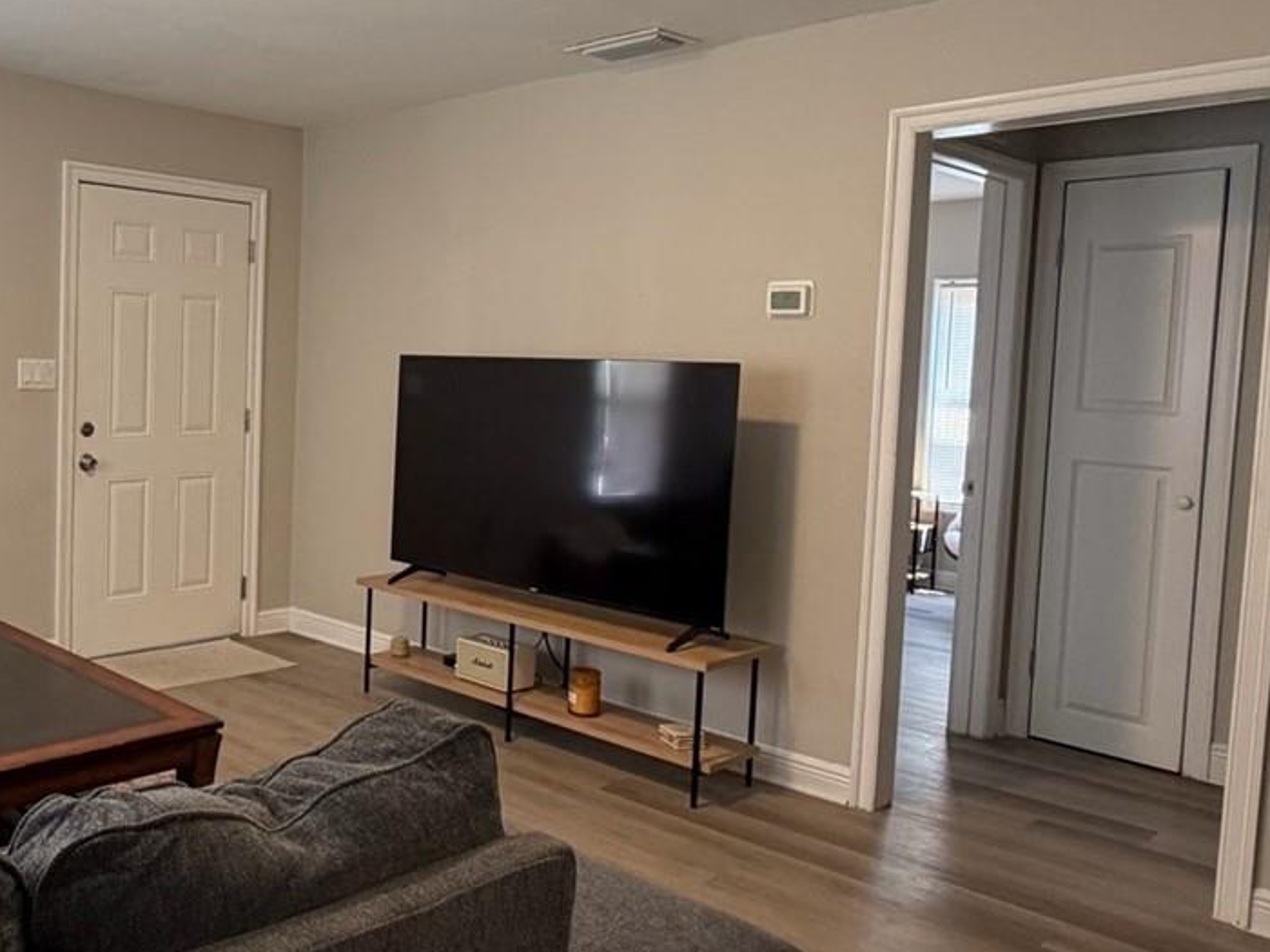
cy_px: 423
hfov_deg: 53.4
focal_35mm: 32
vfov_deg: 44.1
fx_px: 1174
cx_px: 272
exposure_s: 1/60
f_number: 2.2
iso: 200
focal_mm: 2.22
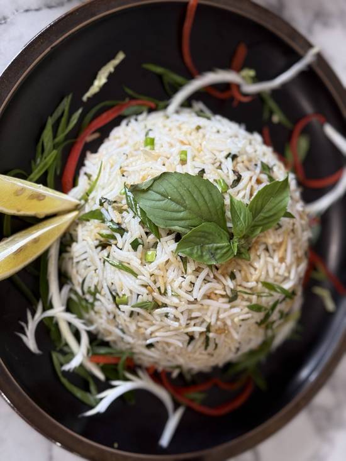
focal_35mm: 48
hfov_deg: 30.3
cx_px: 173
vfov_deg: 39.7
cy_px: 230
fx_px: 640
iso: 200
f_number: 1.78
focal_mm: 6.76
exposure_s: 1/120
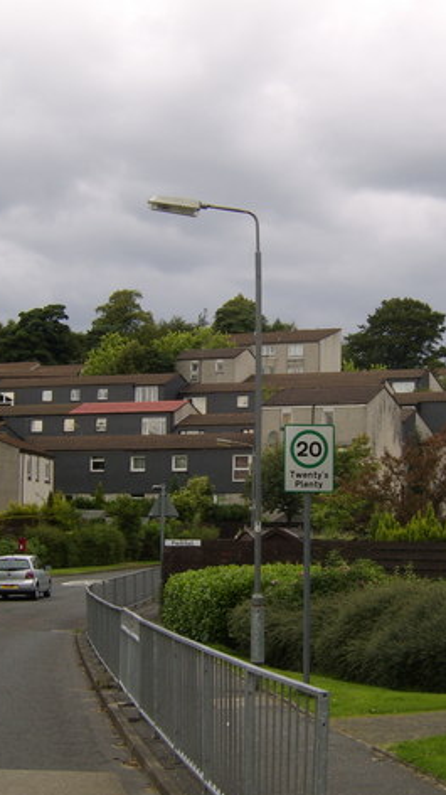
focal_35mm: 68
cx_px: 244
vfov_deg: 31.0
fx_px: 1432
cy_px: 403
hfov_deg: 17.7
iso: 71
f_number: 6.7
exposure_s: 1/92
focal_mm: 11.93
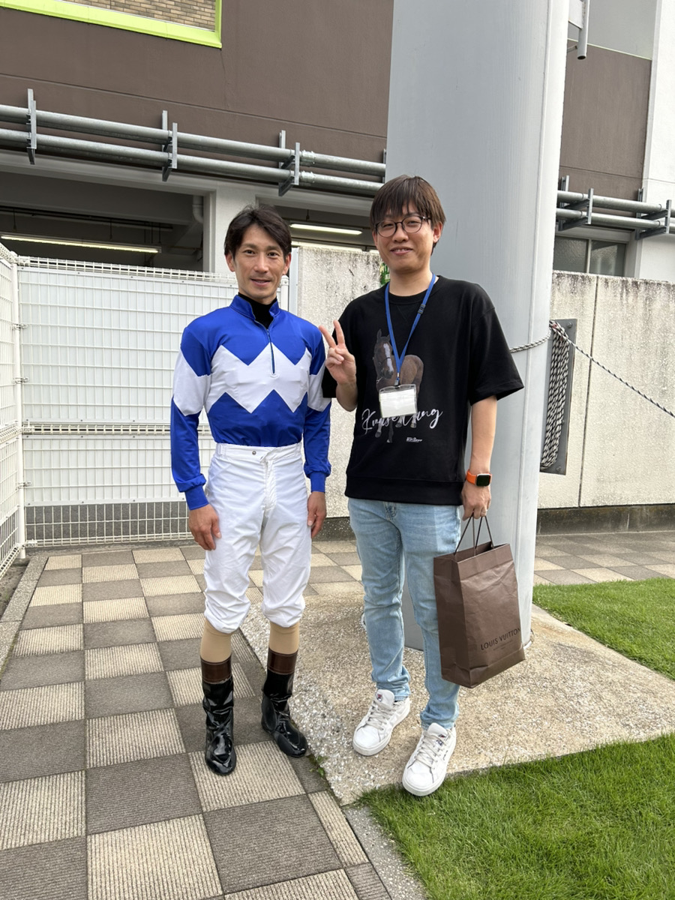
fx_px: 676
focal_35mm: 26
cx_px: 338
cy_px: 450
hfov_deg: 53.1
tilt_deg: -5.9
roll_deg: -2.0
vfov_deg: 67.3
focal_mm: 5.7
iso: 50
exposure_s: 1/621
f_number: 1.5
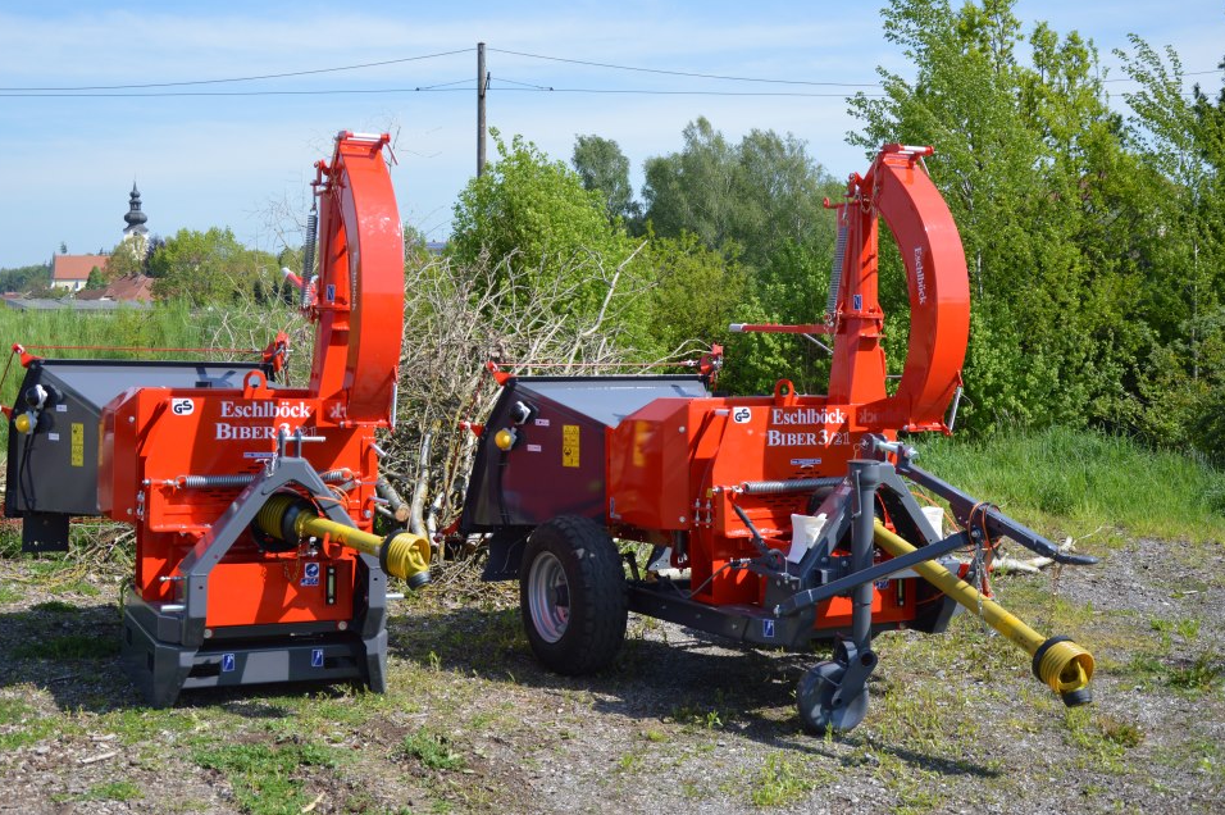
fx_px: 1530
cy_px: 380
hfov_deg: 43.6
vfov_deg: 29.8
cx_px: 575
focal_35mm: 45
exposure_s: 1/1250
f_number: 5.6
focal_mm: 28
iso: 400
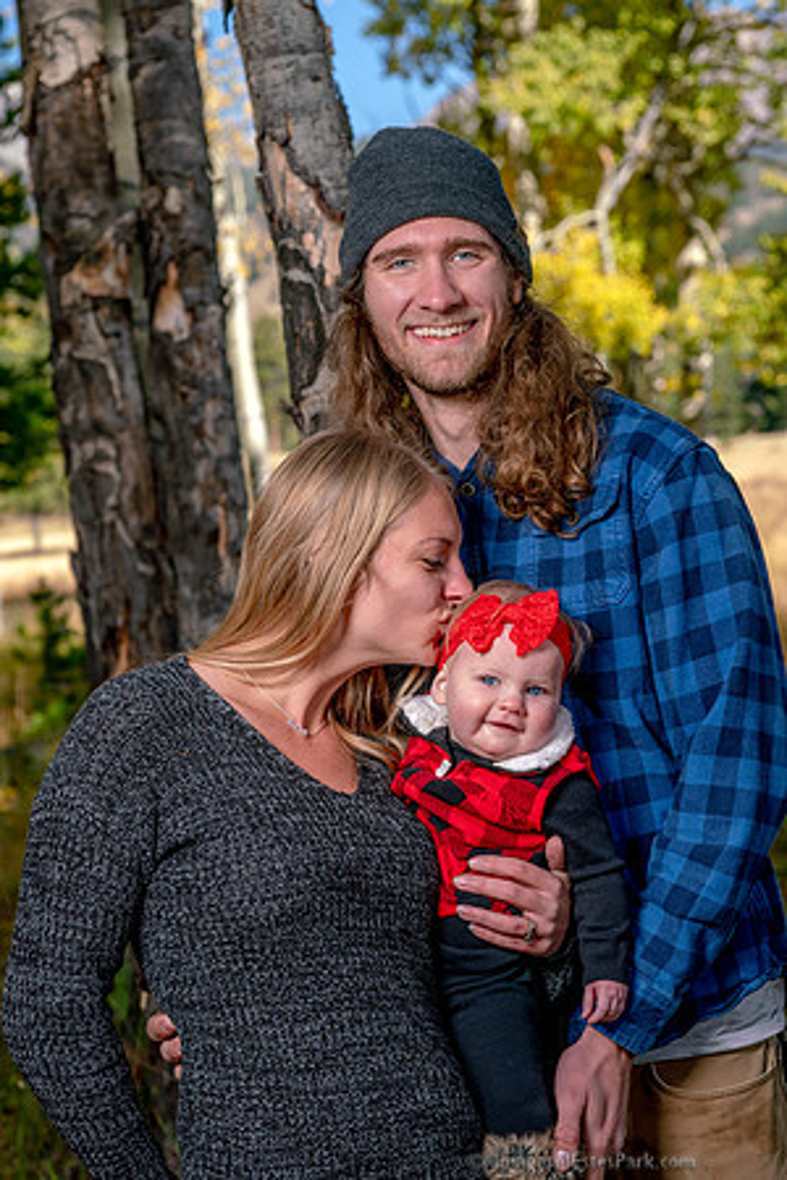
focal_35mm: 55
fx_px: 1803
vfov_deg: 36.2
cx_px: 394
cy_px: 590
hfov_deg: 24.6
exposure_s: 1/1000
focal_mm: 55
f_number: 4.5
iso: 160
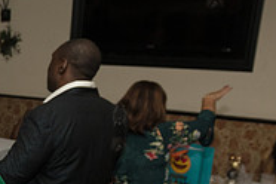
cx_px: -73
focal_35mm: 75
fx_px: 575
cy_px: 197
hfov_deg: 24.0
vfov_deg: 17.6
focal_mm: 24
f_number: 4.5
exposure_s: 1/250
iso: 1600
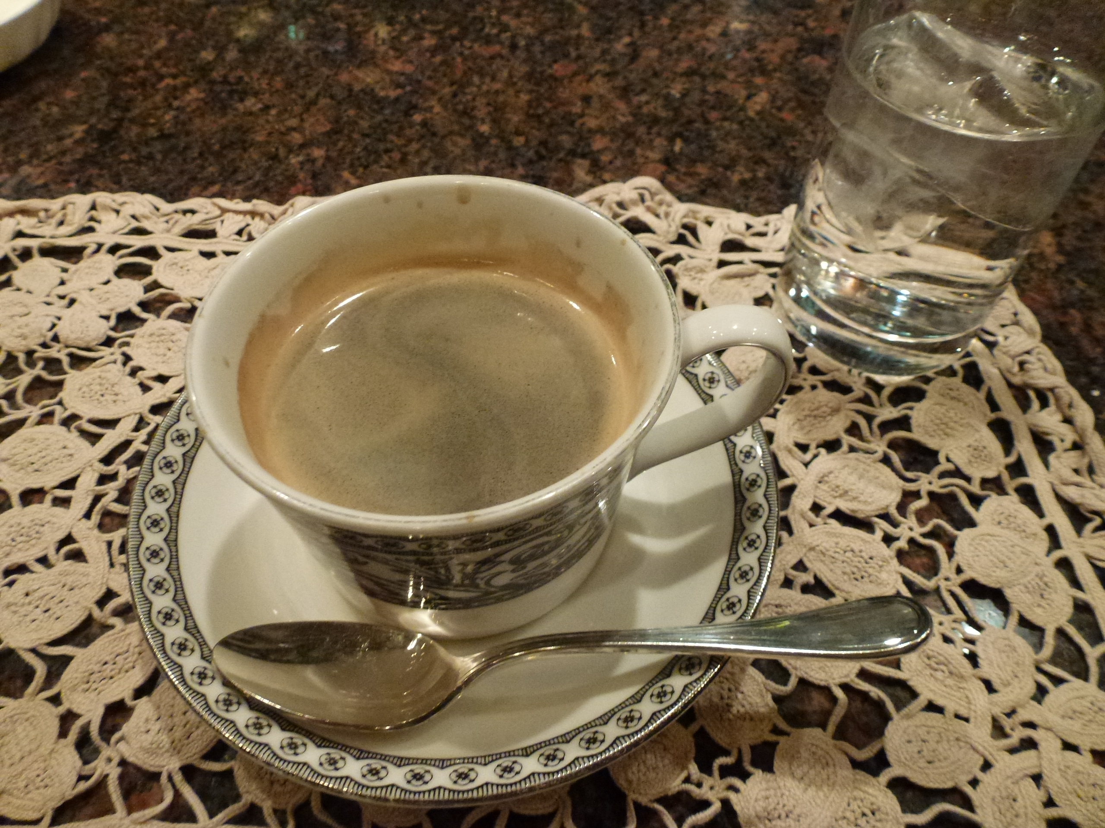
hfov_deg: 71.6
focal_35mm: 24
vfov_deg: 56.8
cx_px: 552
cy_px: 414
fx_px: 766
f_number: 3.3
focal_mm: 4.3
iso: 400
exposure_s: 1/20
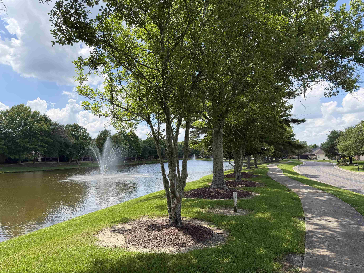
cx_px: 182
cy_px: 136
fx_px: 252
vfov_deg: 56.8
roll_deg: +0.2
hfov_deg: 71.6
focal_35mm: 24
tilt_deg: +5.2
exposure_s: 1/3021
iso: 100
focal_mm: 6.76
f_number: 1.78
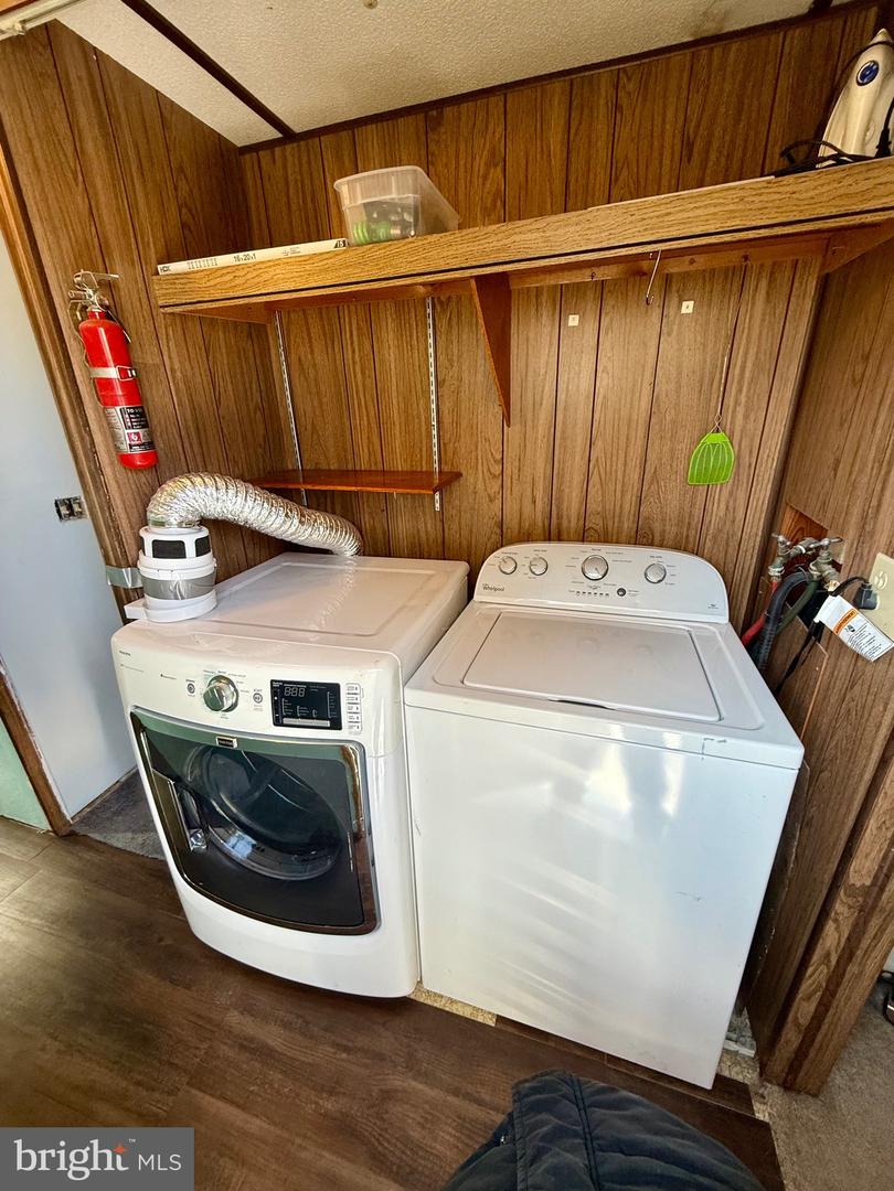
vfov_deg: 102.1
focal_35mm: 14
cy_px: 596
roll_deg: +3.5
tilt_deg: -20.5
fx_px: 482
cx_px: 447
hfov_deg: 85.7
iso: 125
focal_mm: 2.22
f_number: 2.2
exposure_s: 1/120
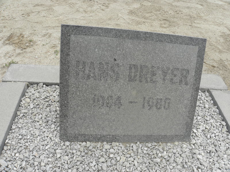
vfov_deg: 53.1
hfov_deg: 67.3
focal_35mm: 26
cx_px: 115
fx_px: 173
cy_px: 86
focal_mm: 4.6
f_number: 5.6
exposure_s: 1/100
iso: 64
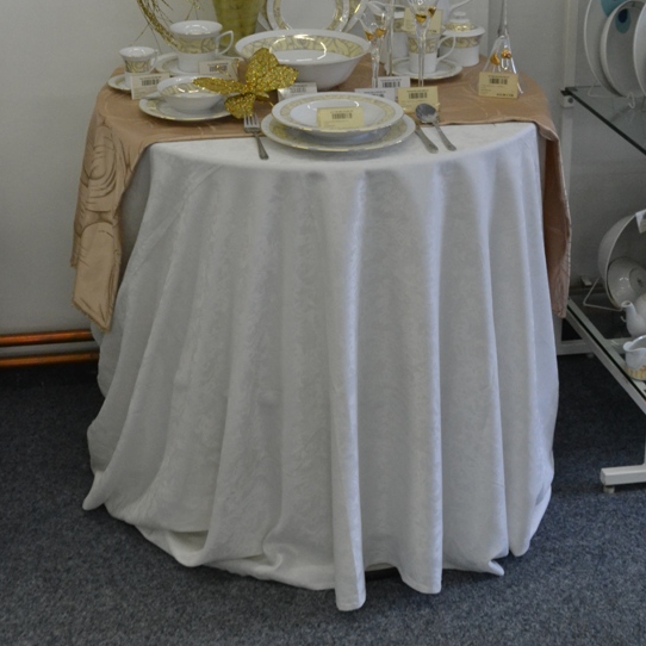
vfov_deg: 24.3
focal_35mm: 70
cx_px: 320
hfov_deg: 24.7
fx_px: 1474
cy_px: 125
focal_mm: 29
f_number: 8
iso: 1600
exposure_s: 1/50
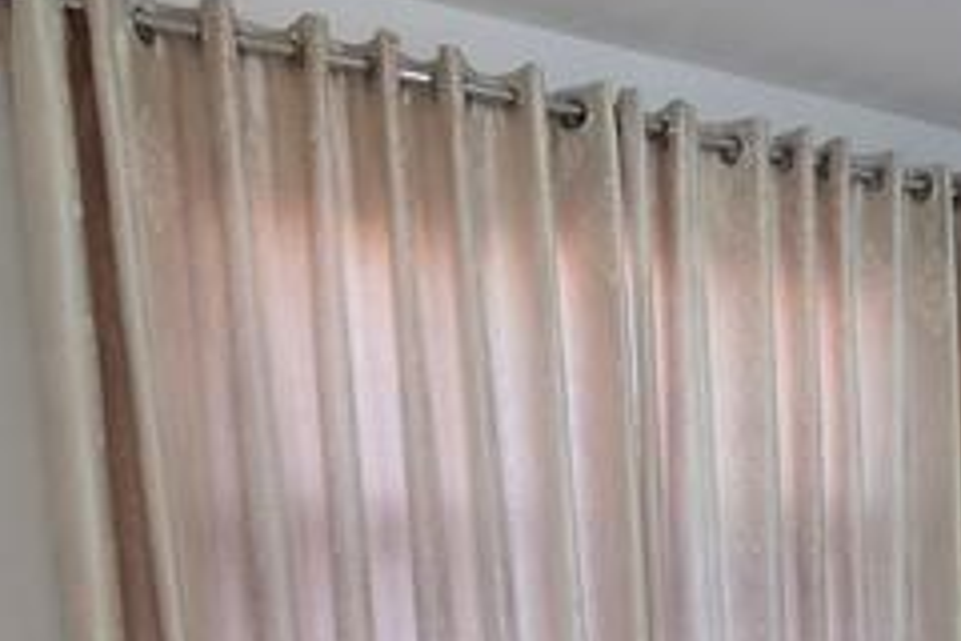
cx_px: 1021
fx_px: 1201
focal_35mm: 45
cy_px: 761
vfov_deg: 26.6
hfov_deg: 37.5
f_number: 1.9
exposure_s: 1/100
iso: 200
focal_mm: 2.2
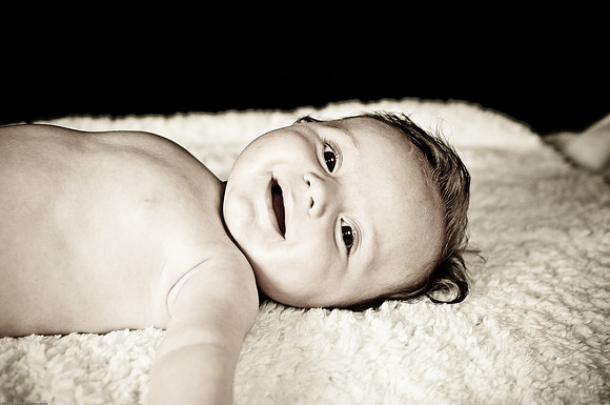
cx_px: 305
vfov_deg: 23.7
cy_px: 202
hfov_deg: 35.1
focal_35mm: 57
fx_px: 964
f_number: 2.8
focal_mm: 38
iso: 200
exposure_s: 1/60
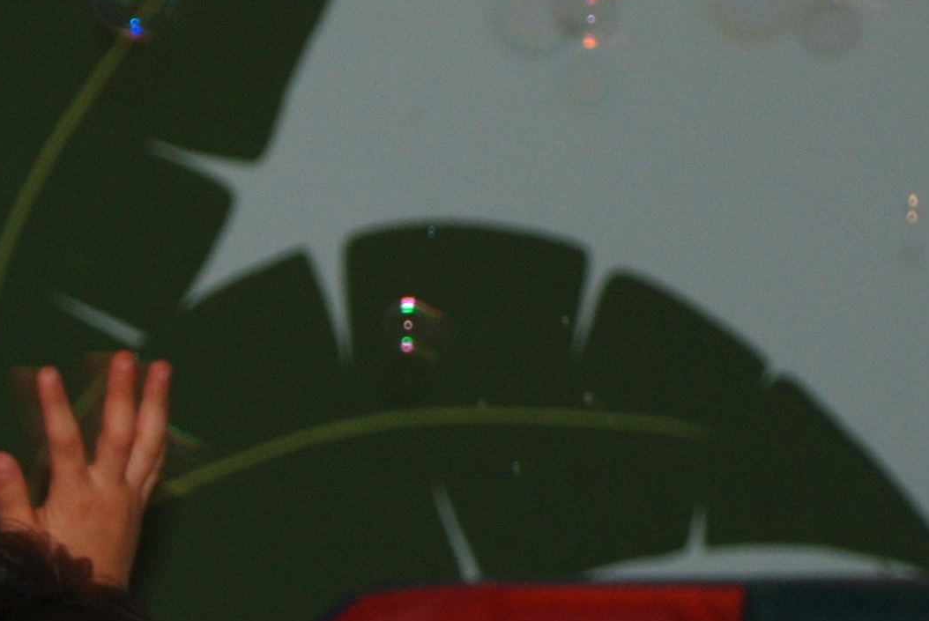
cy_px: 909
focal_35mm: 441
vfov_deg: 3.1
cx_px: -702
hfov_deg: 4.6
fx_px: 11391
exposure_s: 1/60
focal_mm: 80
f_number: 5.6
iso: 220
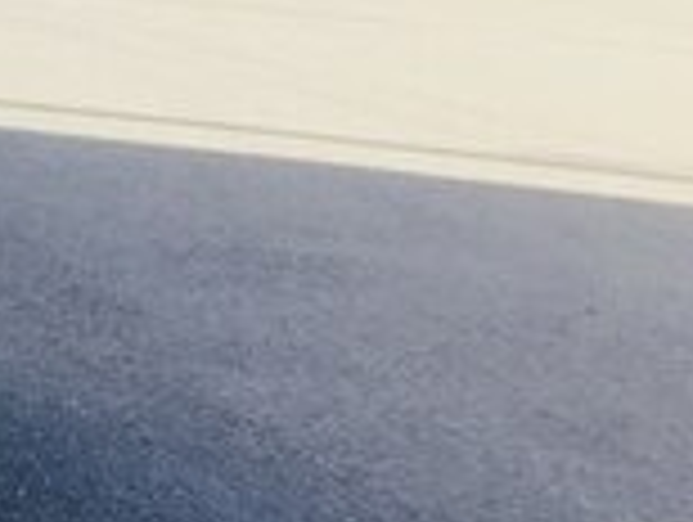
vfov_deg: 11.9
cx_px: -630
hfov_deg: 13.8
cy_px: 452
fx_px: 2486
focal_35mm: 124
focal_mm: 4.15
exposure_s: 1/760
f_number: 2.2
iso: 32
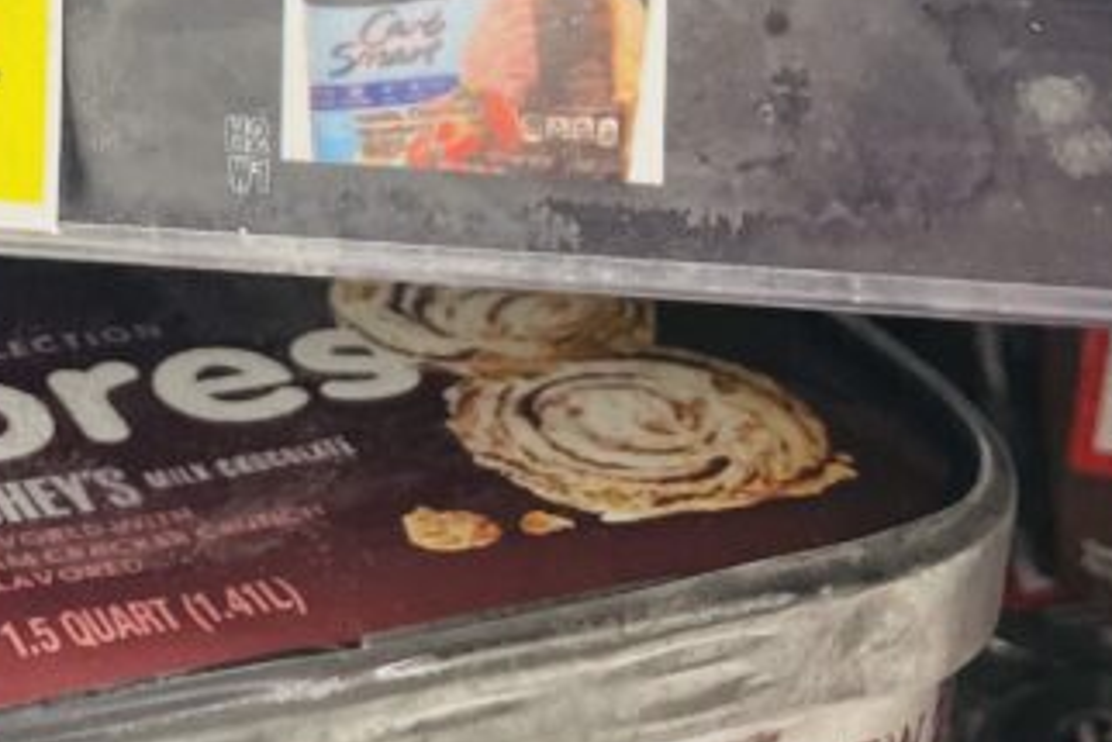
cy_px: -814
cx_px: 59
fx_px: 2658
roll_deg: -1.2
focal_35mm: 86
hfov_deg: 22.9
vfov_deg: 13.3
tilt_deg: +0.0
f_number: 1.6
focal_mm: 4.2
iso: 64
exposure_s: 1/120
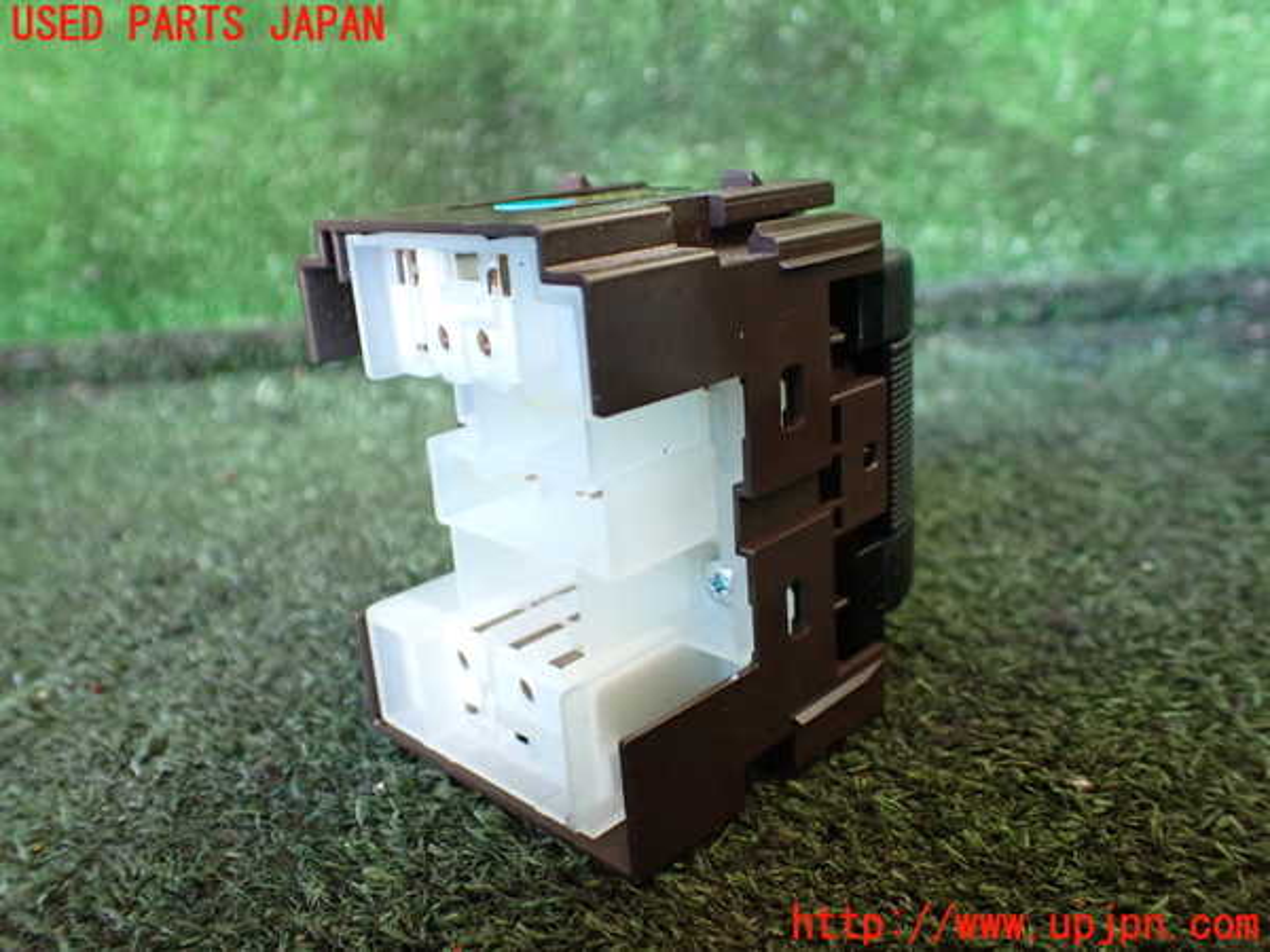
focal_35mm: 30
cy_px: 476
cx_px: 635
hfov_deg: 60.0
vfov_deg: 46.8
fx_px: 1101
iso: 800
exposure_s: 1/60
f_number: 2.3
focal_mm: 5.4
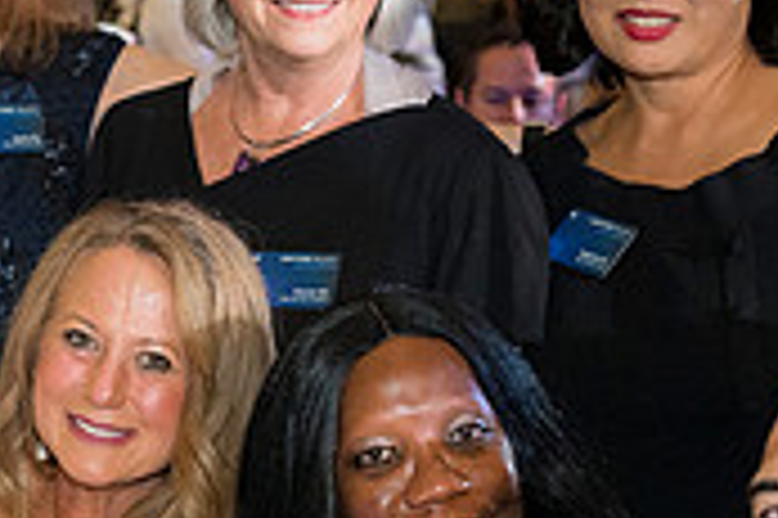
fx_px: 3476
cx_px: -22
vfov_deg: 8.5
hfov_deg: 12.6
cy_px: 300
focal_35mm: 161
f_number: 4
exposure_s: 1/125
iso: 3200
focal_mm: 48
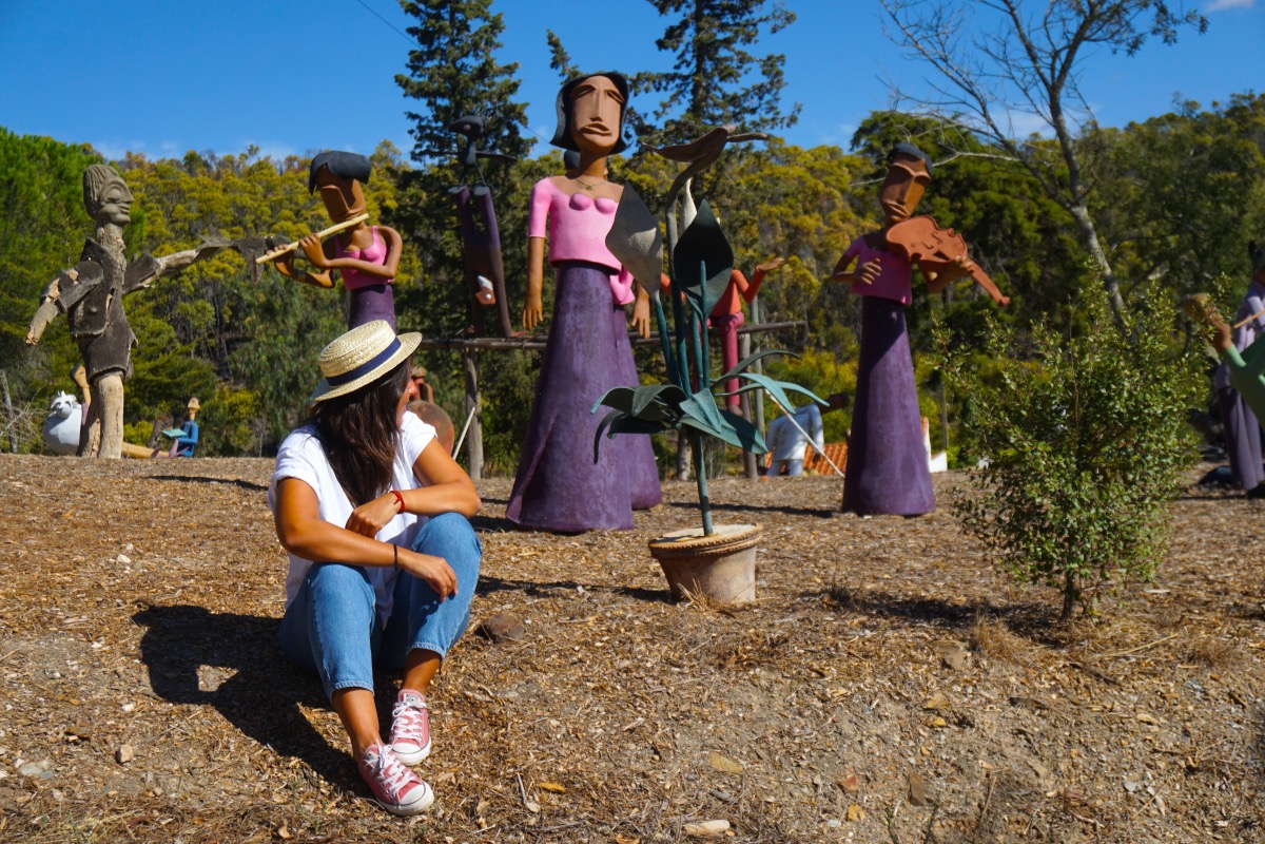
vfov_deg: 28.9
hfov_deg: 42.3
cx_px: 632
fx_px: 1634
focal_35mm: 46
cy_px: 422
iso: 160
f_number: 6.3
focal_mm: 31
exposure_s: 1/1250
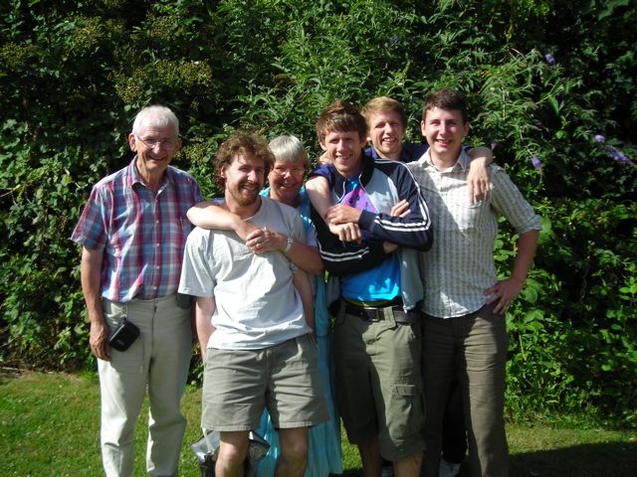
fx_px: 699
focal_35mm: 38
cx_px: 318
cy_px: 238
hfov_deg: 49.0
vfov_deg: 37.7
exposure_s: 1/170
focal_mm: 6.3
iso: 50
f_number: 6.4
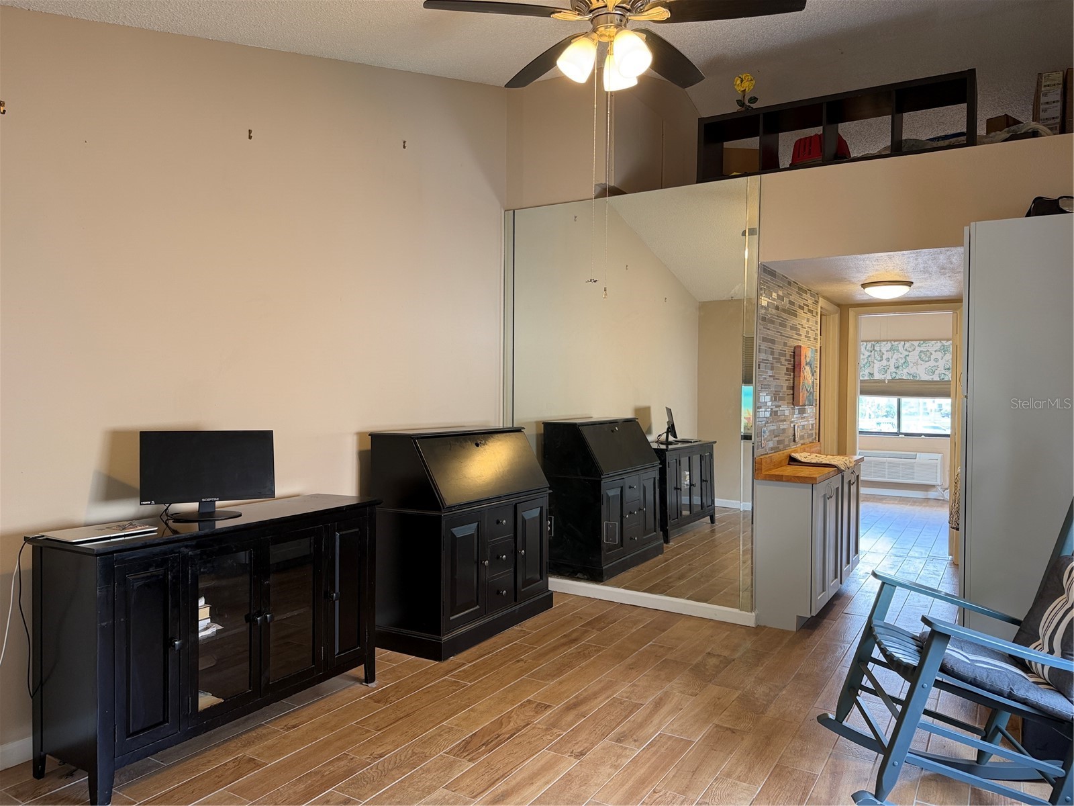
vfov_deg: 56.8
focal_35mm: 24
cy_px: 403
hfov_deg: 71.6
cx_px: 537
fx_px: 745
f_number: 1.78
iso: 160
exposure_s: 1/60
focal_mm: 6.76
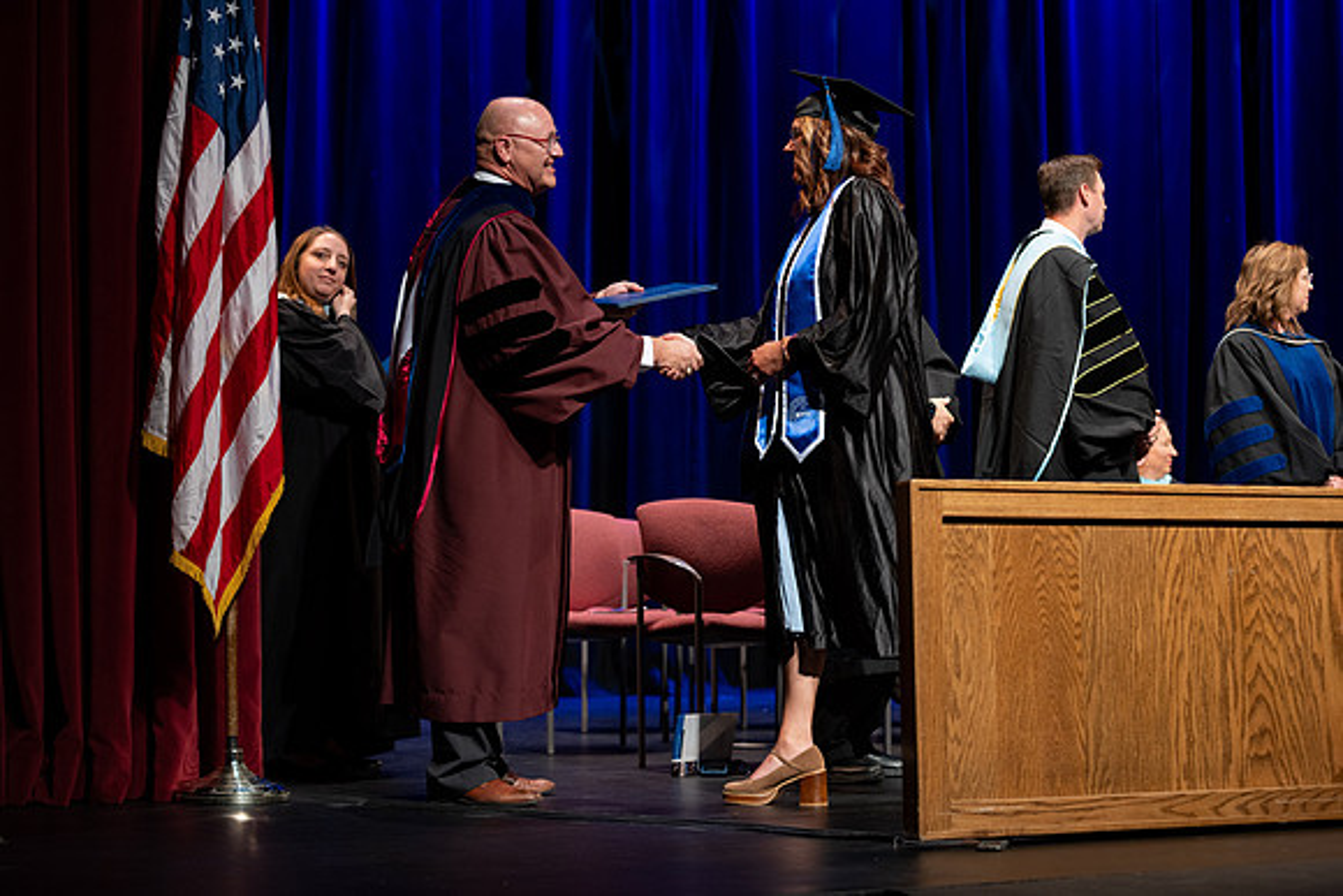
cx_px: 672
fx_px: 2612
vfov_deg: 19.5
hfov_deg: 28.8
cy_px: 448
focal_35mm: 70
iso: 640
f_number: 2.8
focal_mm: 70
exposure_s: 1/250
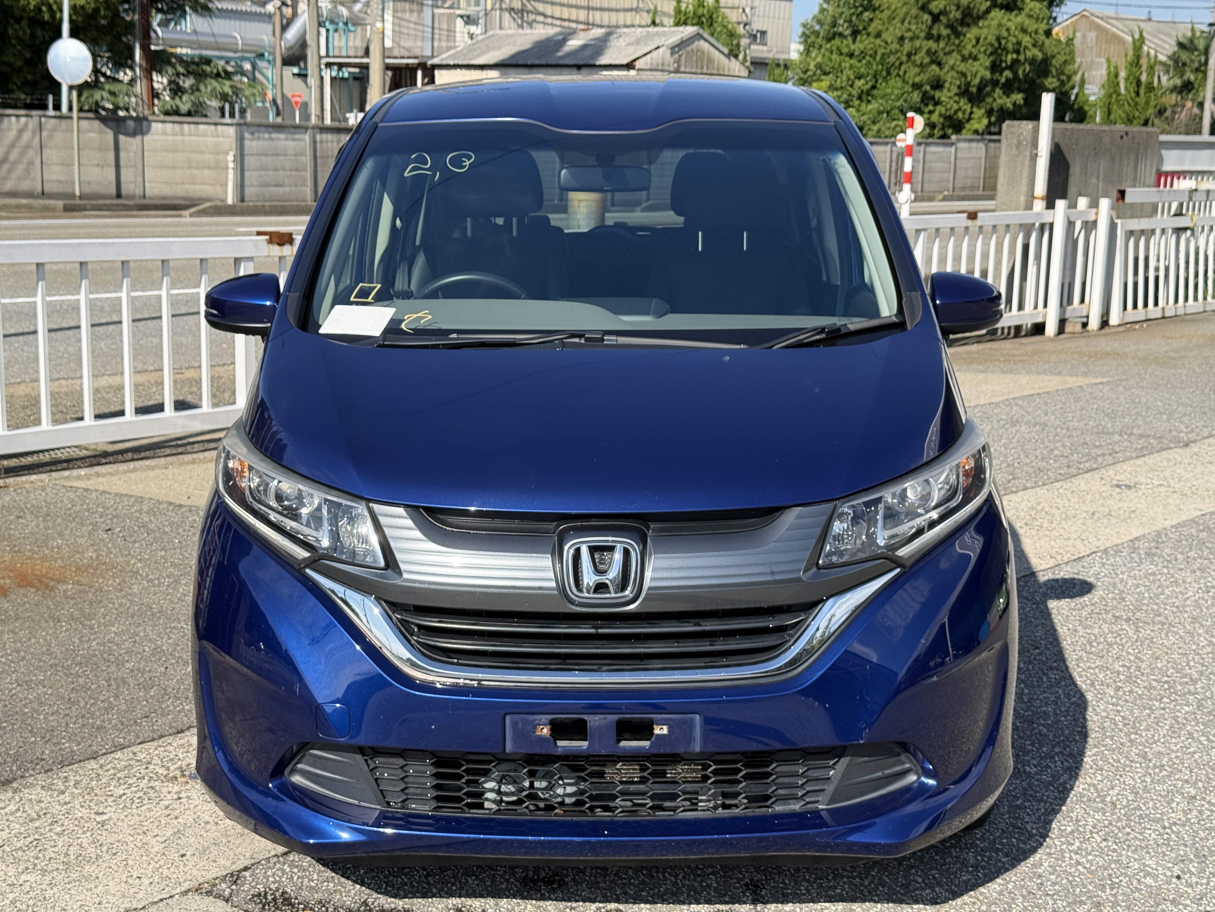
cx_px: 608
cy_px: 456
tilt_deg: -10.6
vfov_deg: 30.3
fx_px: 1685
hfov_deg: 39.7
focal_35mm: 48
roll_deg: -2.0
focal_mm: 6.76
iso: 80
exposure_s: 1/3226
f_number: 1.78
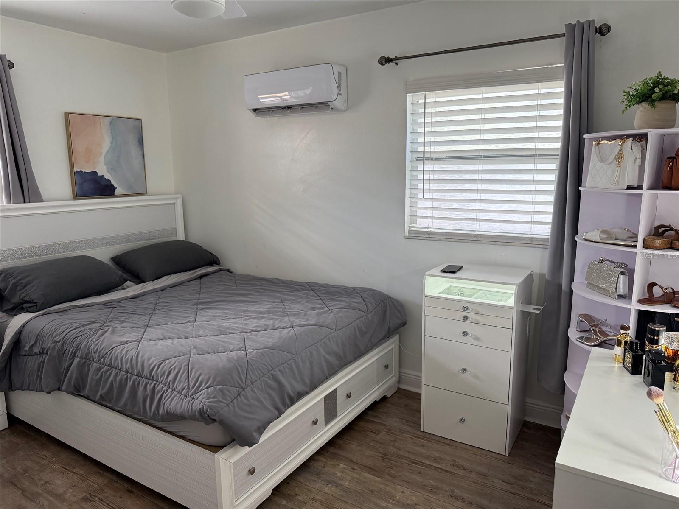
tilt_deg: -10.0
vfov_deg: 56.8
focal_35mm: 24
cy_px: 254
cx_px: 340
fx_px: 471
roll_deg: +0.2
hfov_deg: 71.6
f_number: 1.78
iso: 250
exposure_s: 1/60
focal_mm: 6.76
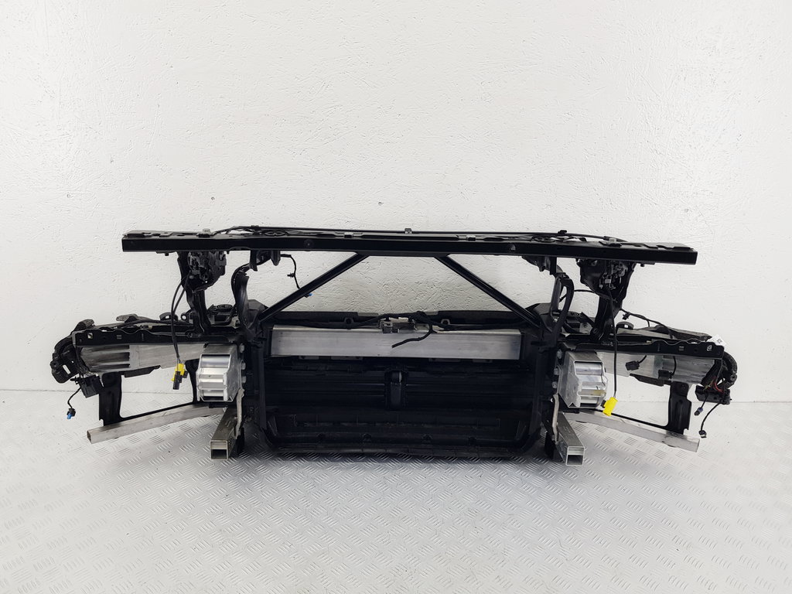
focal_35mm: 26
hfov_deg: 67.3
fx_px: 595
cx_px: 396
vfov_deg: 53.1
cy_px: 297
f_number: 1.7
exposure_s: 1/100
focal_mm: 4.2
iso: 50
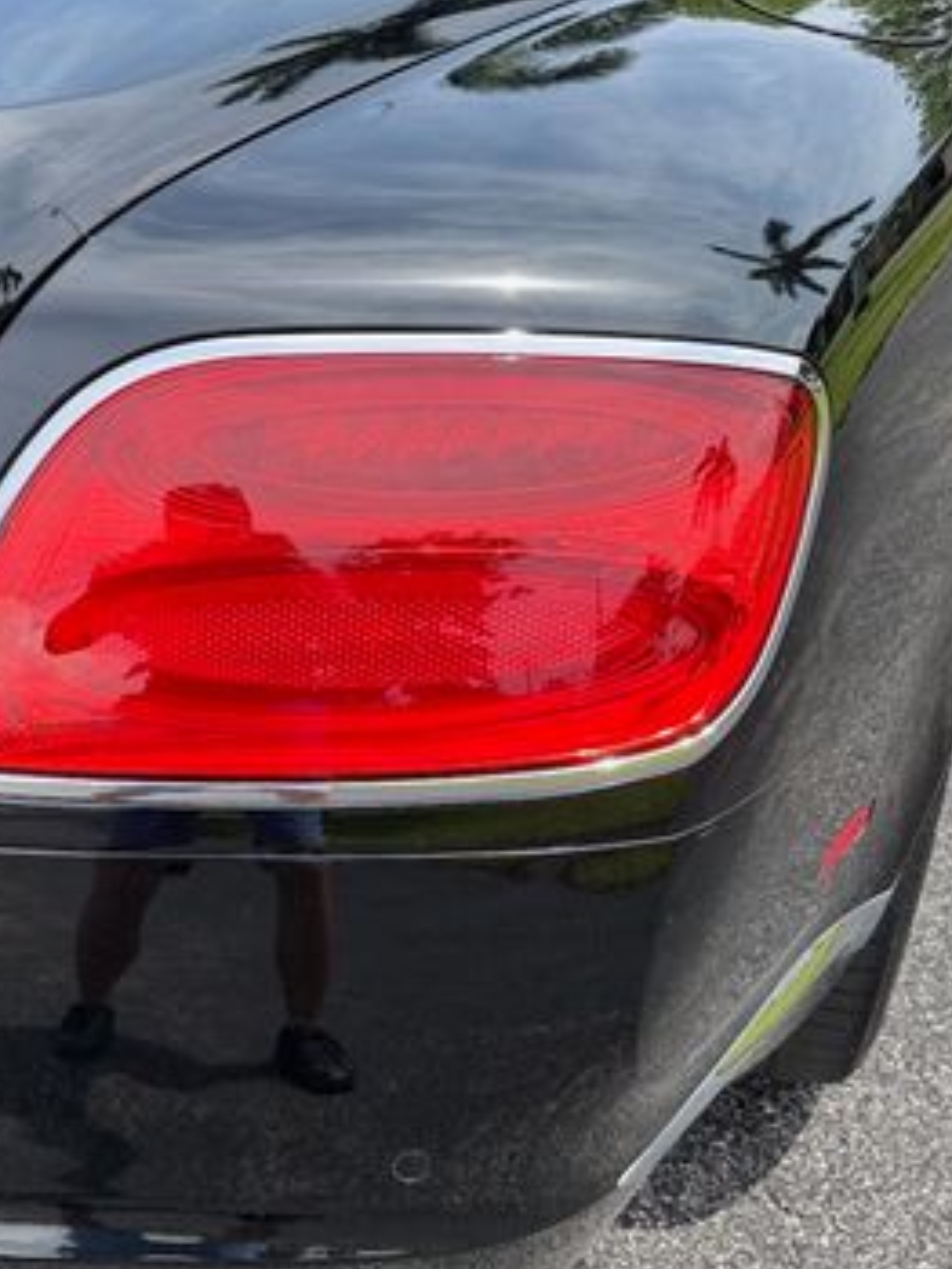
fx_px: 1612
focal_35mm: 44
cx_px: 91
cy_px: 749
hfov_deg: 31.3
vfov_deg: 42.8
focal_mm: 6.76
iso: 80
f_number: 1.78
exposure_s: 1/1314
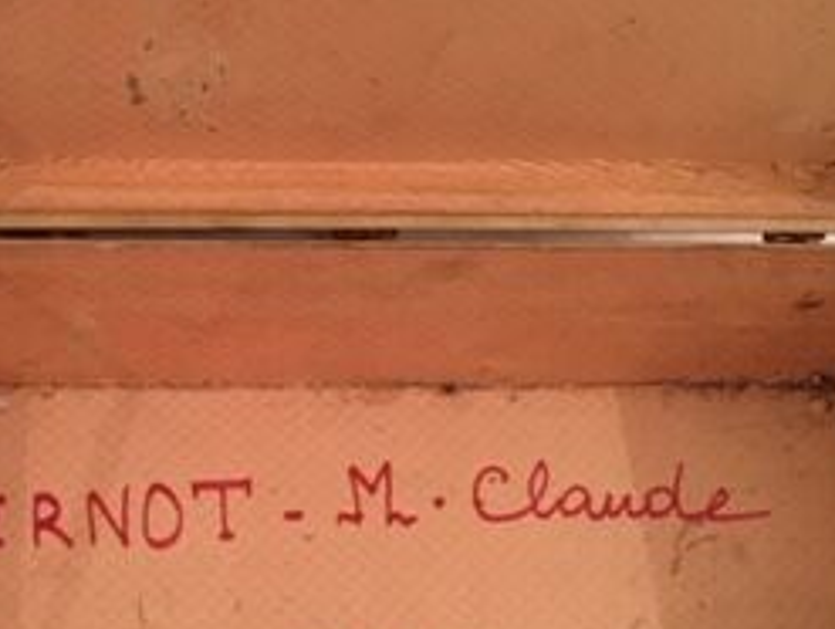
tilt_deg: -54.8
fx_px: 1812
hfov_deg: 25.8
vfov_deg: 19.7
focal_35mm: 75
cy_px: 294
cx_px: 284
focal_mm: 4.15
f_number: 2.2
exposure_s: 1/25
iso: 200
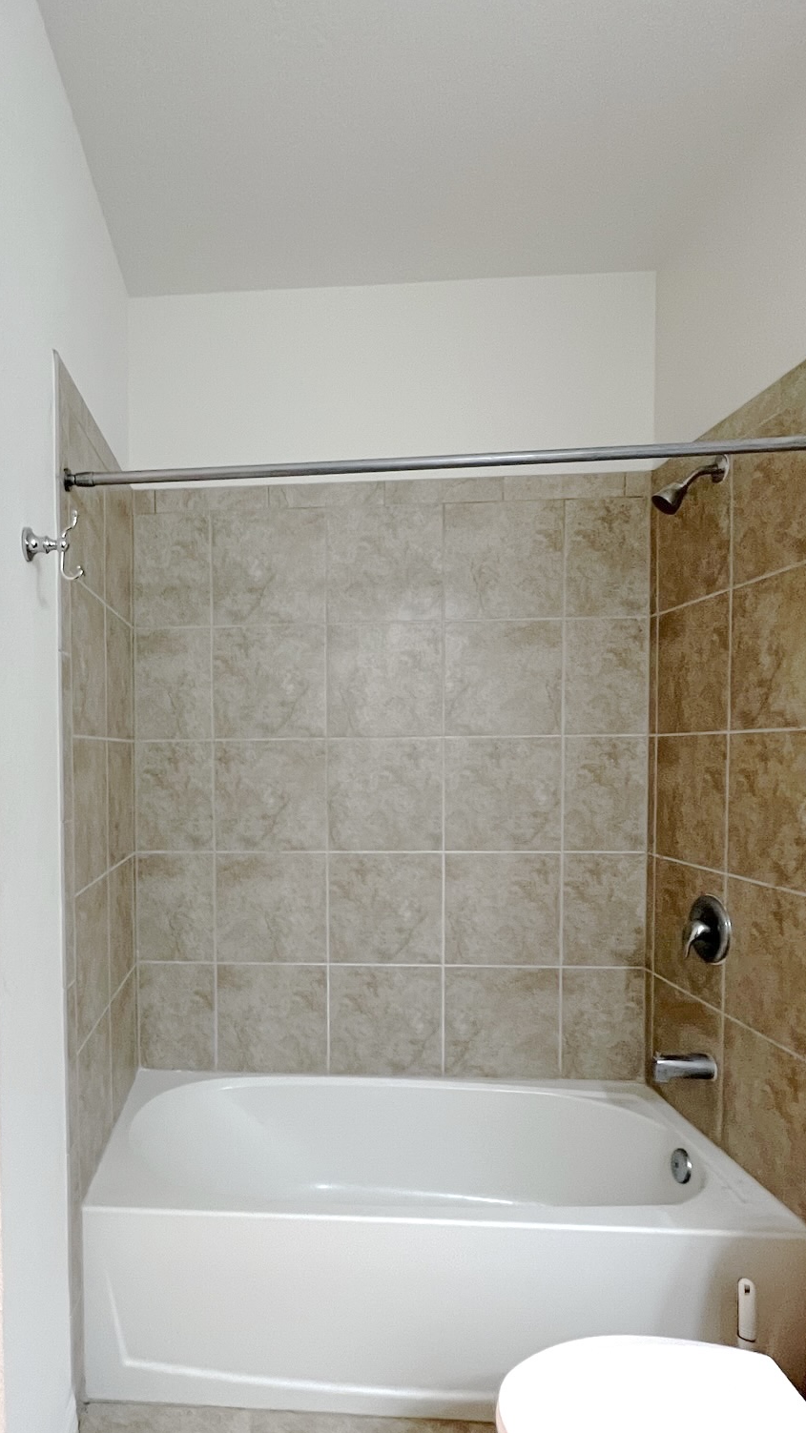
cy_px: 789
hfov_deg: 55.8
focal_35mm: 19
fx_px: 722
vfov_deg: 89.3
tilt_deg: -2.8
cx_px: 214
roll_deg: -0.7
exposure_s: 1/60
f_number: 1.8
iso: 320
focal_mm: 1.57
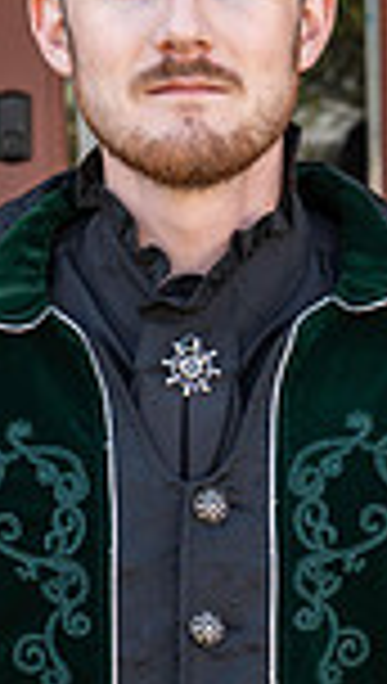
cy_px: 484
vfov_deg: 11.1
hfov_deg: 6.3
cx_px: 390
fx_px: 3505
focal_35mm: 193
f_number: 5.6
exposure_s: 1/160
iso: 400
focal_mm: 45
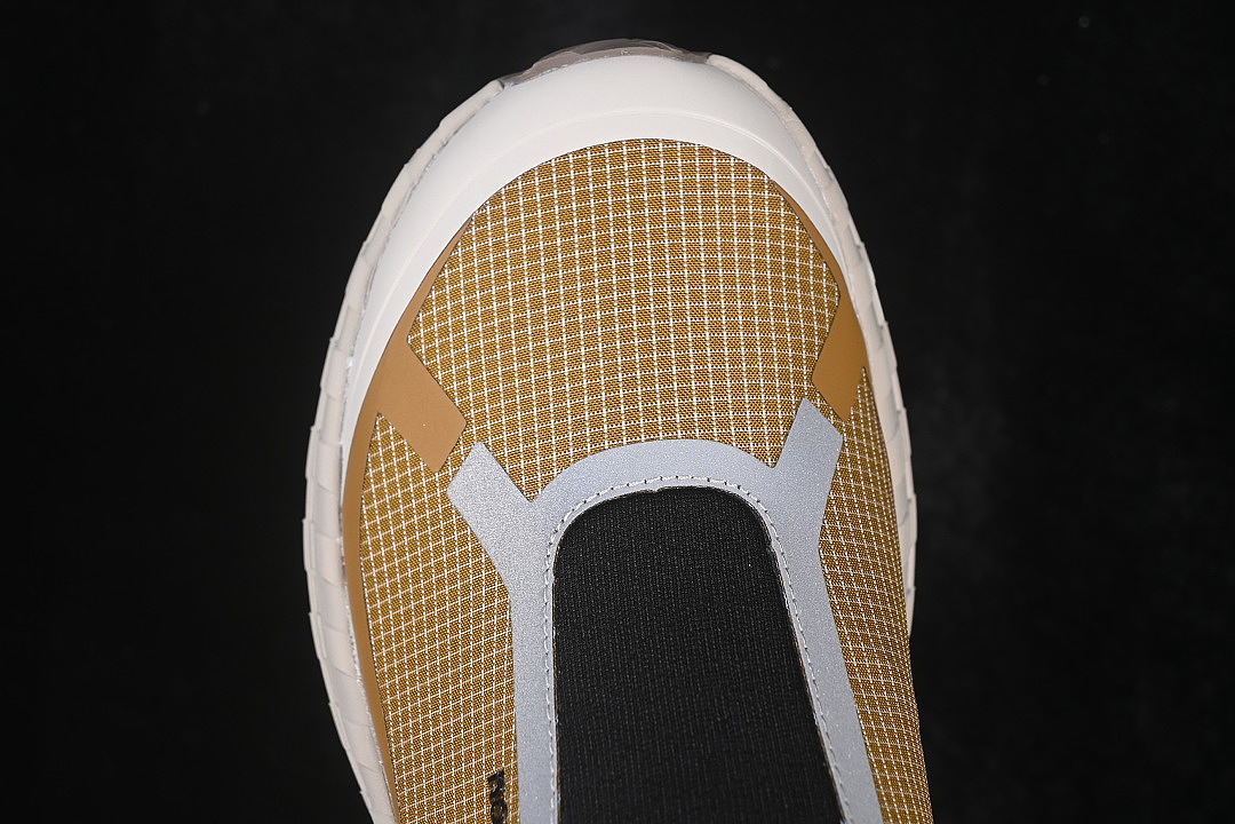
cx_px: 618
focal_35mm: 75
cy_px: 412
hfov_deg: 27.0
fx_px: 2573
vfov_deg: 18.2
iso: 160
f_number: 7.1
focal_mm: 50
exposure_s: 1/80
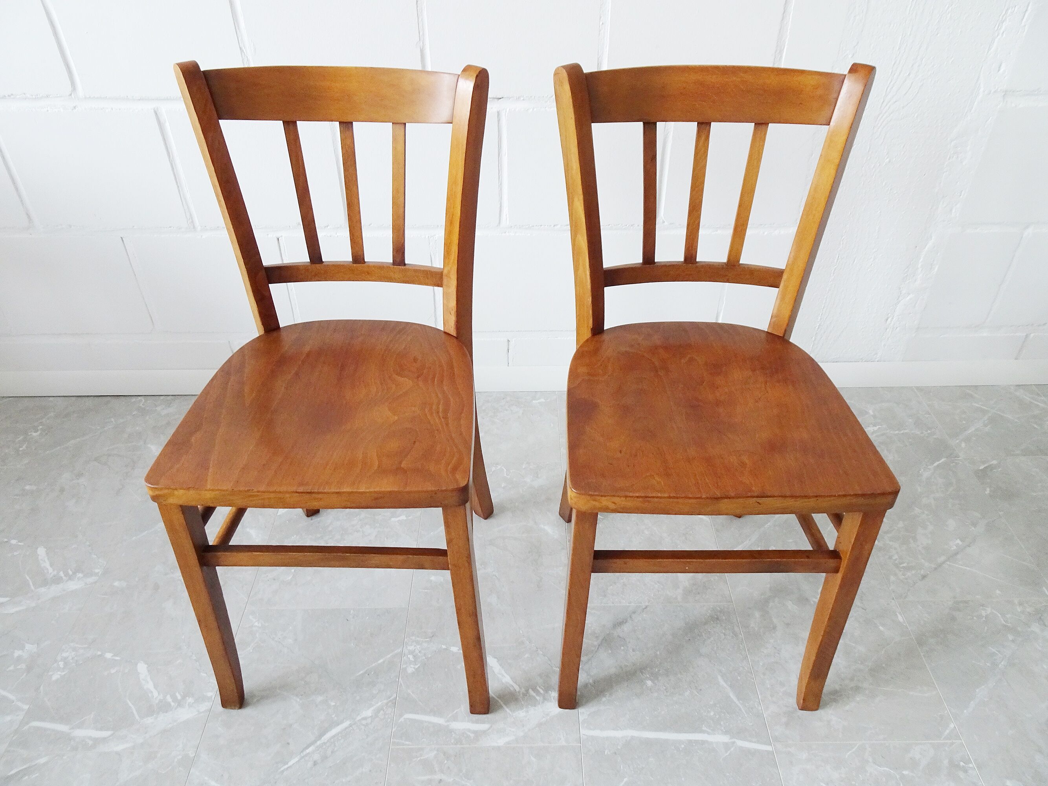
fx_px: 727
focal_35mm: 24
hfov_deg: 71.6
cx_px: 524
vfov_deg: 56.8
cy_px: 393
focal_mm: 4.1
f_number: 3.5
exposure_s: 1/30
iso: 160
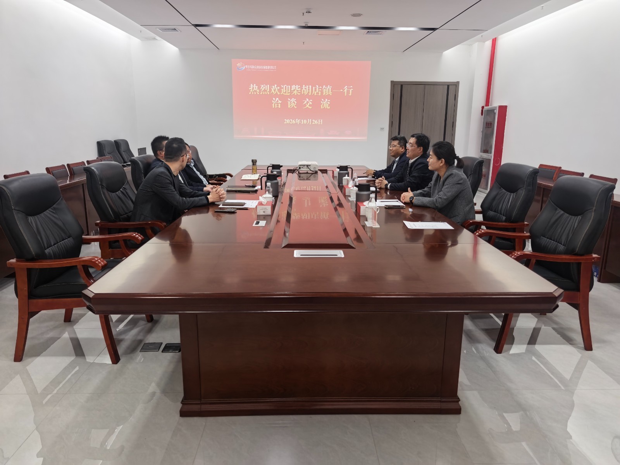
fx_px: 430
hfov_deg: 71.6
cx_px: 310
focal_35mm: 24
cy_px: 232
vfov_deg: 56.8
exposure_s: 1/100
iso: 100
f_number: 1.4
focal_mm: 6.98
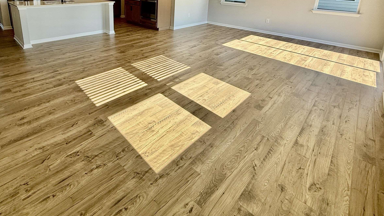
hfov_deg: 85.8
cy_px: 35
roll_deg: -1.8
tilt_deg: -13.1
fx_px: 204
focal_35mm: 20
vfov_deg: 51.4
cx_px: 159
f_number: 2.2
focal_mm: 2.22
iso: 50
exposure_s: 1/265
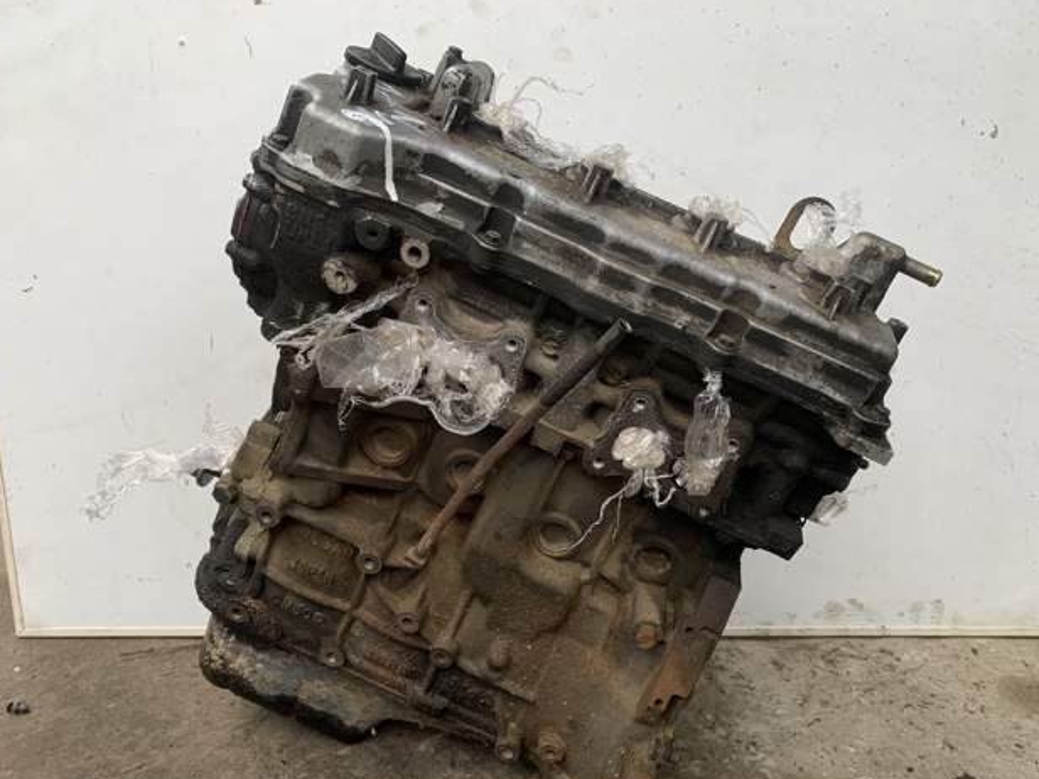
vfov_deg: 51.4
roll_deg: +0.8
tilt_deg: -13.0
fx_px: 810
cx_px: 526
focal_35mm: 27
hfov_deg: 65.3
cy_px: 395
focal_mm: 4.25
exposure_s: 1/121
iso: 64
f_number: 1.8
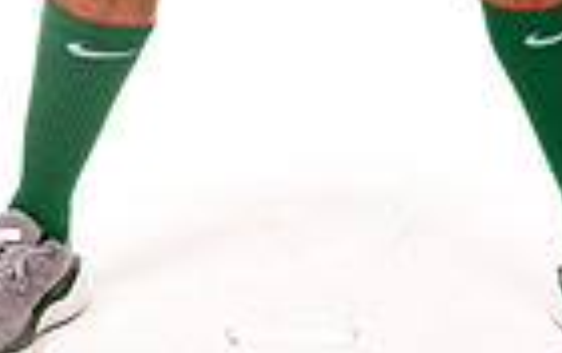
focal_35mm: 196
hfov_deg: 10.7
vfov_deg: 6.4
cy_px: -465
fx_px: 3007
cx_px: 377
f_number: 8
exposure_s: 1/400
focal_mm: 60
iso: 800
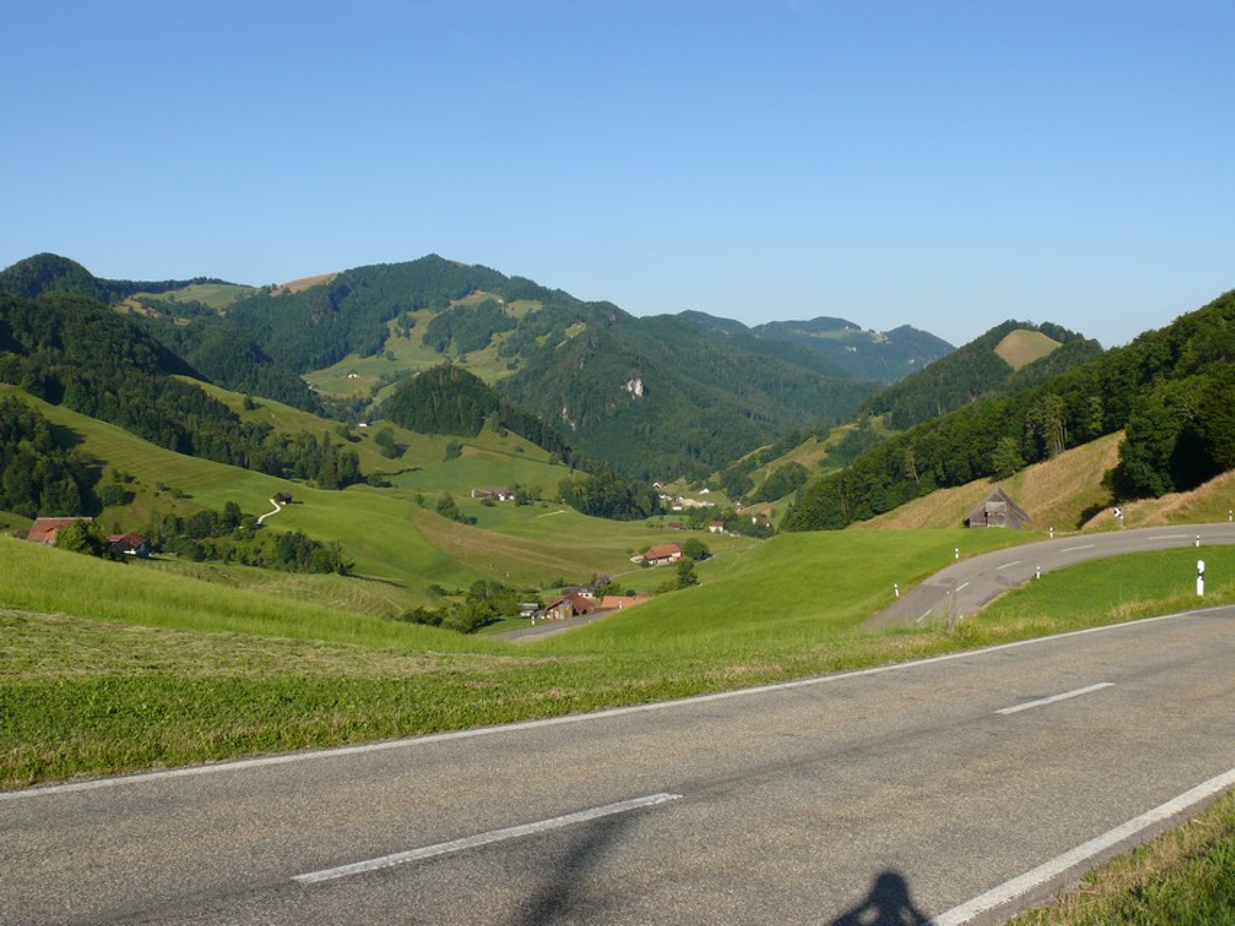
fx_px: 1249
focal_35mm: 35
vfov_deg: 40.7
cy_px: 463
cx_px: 618
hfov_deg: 52.6
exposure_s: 1/500
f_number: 5.6
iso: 100
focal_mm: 7.4
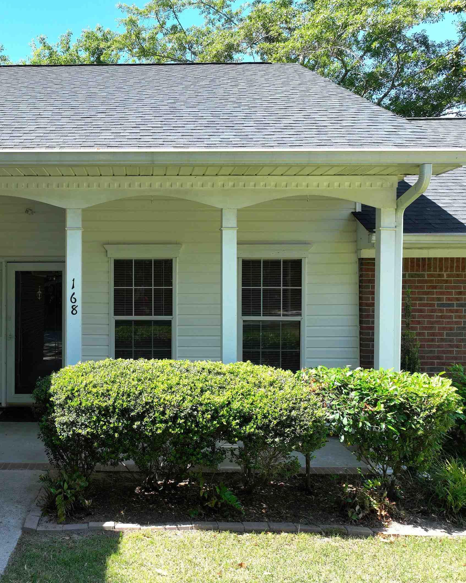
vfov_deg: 52.8
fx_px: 586
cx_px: 114
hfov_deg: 42.0
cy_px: 283
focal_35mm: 34
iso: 200
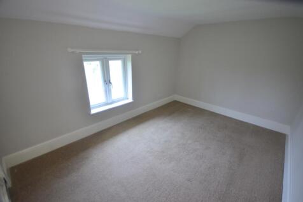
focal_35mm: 15
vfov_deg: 77.3
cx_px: 152
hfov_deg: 100.4
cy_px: 101
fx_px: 126
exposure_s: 1/60
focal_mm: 10
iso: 720
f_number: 4
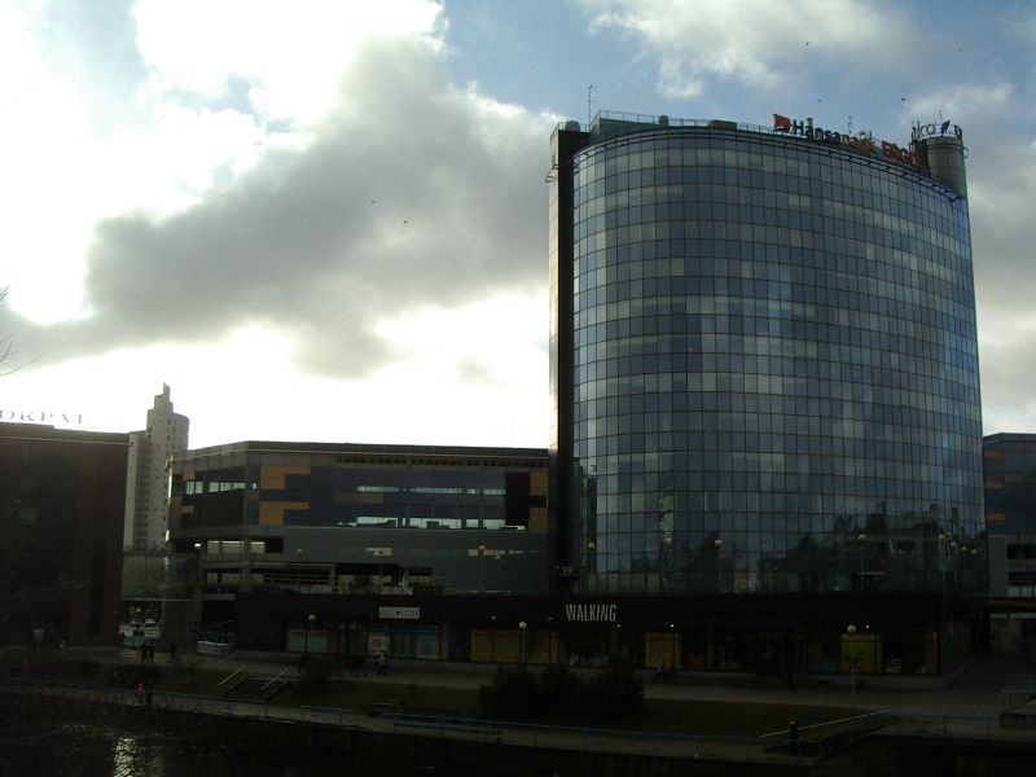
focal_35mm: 38
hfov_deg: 49.0
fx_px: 1137
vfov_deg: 37.7
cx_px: 518
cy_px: 388
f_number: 4.8
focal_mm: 5.8
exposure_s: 1/500
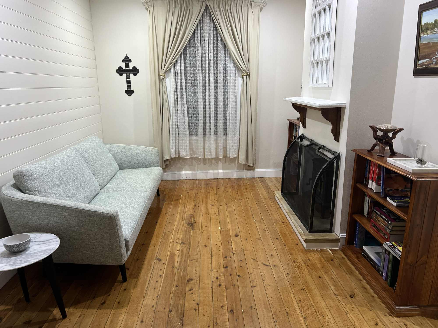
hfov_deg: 67.3
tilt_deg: -15.5
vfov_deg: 53.1
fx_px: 329
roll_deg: +1.5
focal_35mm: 26
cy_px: 164
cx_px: 219
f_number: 1.5
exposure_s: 1/50
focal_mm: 5.7
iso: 100
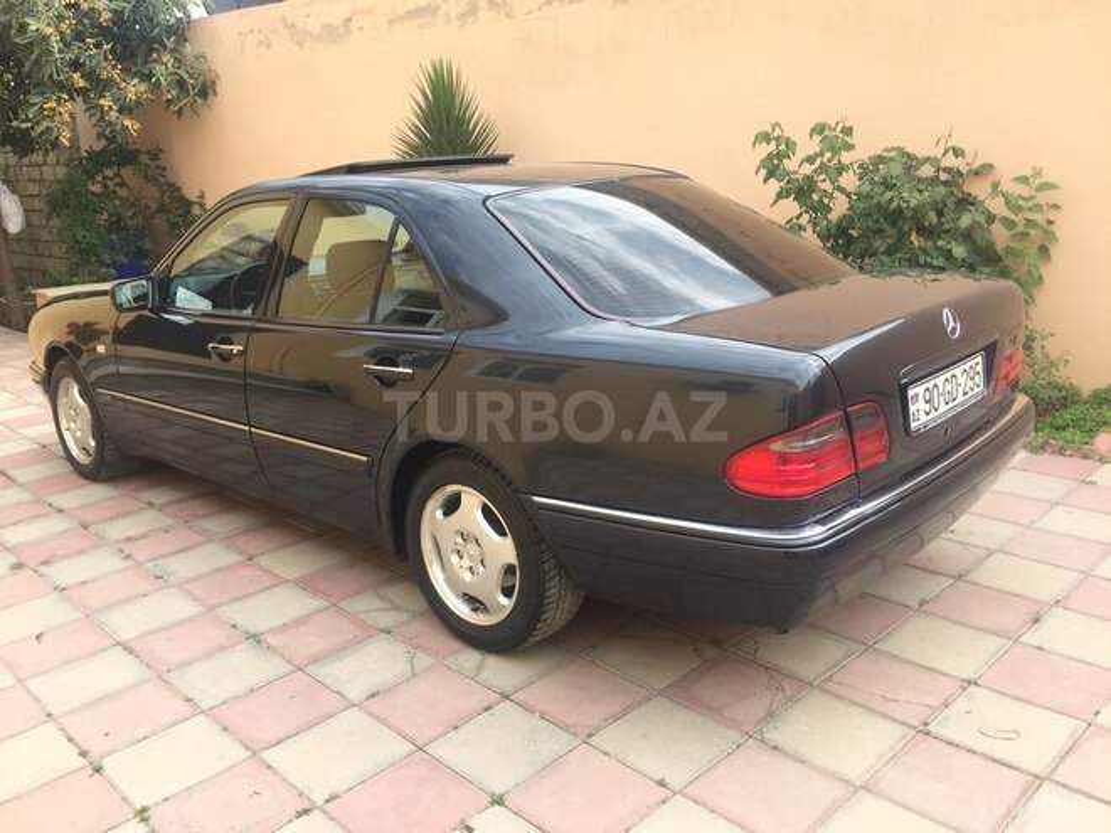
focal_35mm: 29
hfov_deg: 61.7
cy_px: 416
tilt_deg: -17.5
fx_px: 931
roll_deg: +0.7
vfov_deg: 48.2
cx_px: 556
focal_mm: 4.15
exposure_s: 1/338
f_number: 2.2
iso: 32
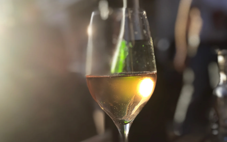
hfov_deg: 33.5
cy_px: 69
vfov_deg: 21.3
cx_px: 113
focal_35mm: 61
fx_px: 377
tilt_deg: -0.3
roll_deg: +3.3
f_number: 2.8
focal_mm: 6.6
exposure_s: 1/237
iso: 20
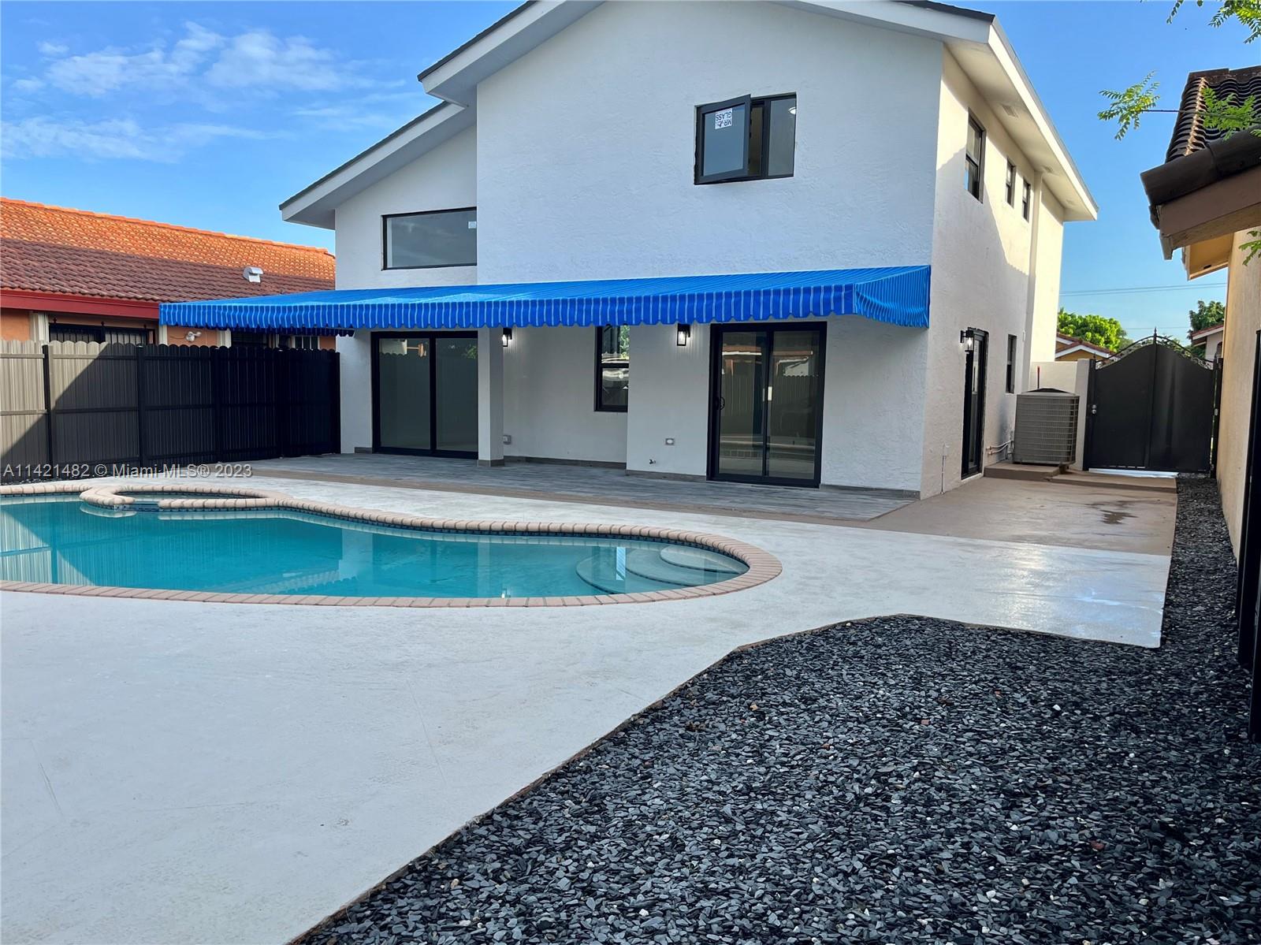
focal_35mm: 26
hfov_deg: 67.3
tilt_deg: -6.0
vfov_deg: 53.0
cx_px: 630
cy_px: 472
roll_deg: +1.0
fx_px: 947
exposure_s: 1/1129
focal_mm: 5.1
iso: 50
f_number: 1.6
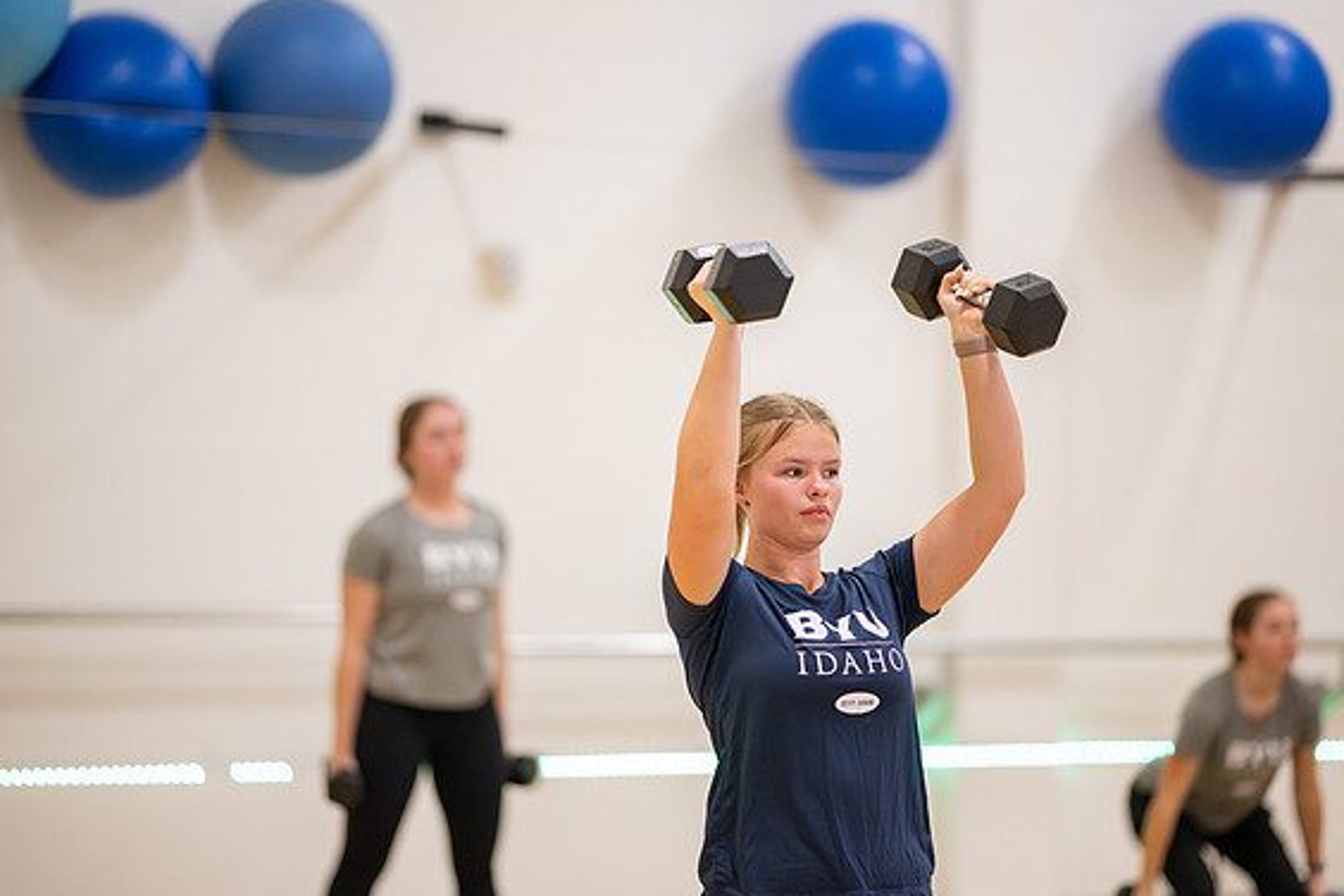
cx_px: 667
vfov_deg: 12.7
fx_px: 4032
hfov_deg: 18.9
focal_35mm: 108
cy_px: 454
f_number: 1.4
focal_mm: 105
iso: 5000
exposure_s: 1/500
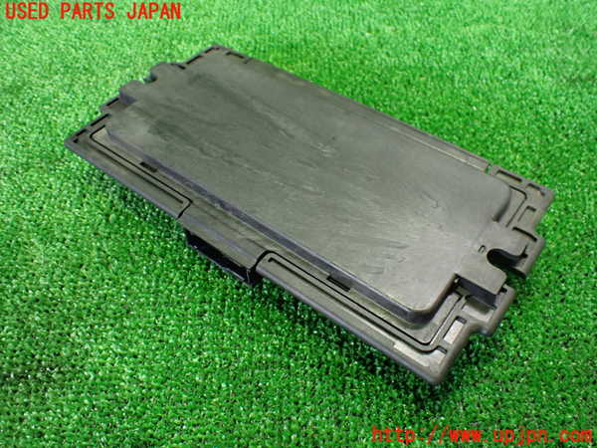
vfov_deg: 46.8
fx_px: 517
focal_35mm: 30
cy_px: 224
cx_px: 298
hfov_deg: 60.0
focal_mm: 5.4
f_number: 2.3
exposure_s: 1/30
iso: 800
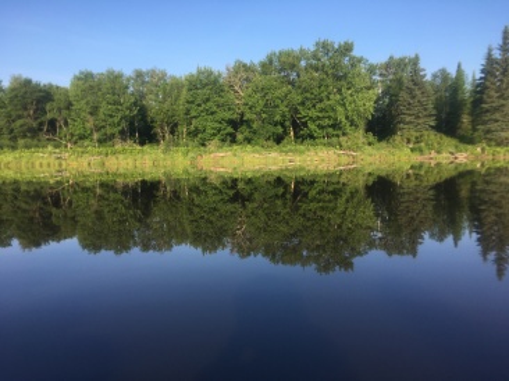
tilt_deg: -4.6
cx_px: 254
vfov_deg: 48.2
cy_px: 190
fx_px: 426
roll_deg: +1.4
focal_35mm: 29
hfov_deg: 61.7
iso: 25
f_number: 2.2
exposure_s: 1/785
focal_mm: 4.15
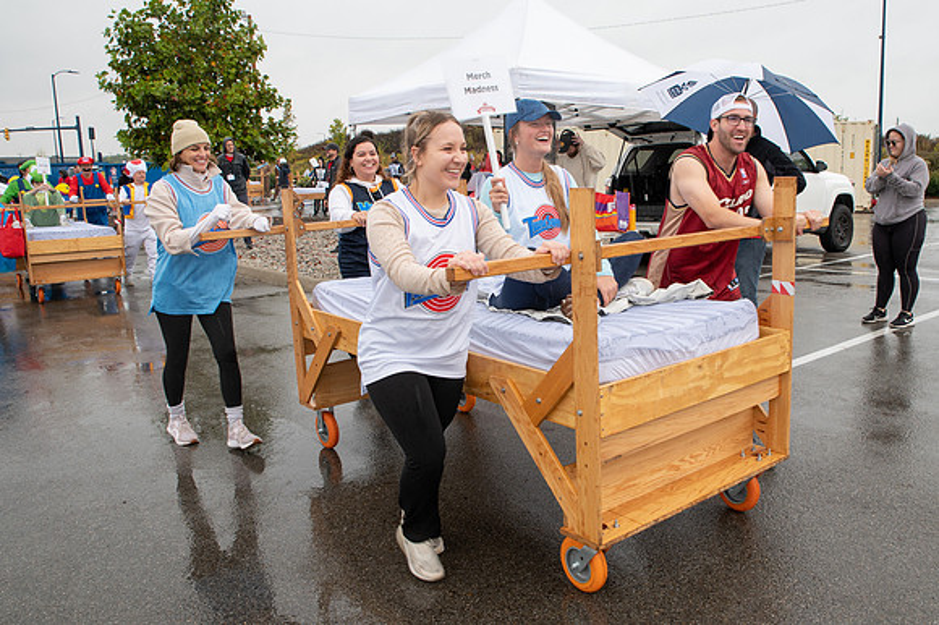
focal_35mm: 30
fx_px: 773
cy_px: 319
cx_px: 542
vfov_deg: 44.0
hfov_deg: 62.2
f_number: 7.1
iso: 400
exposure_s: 1/200
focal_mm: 24
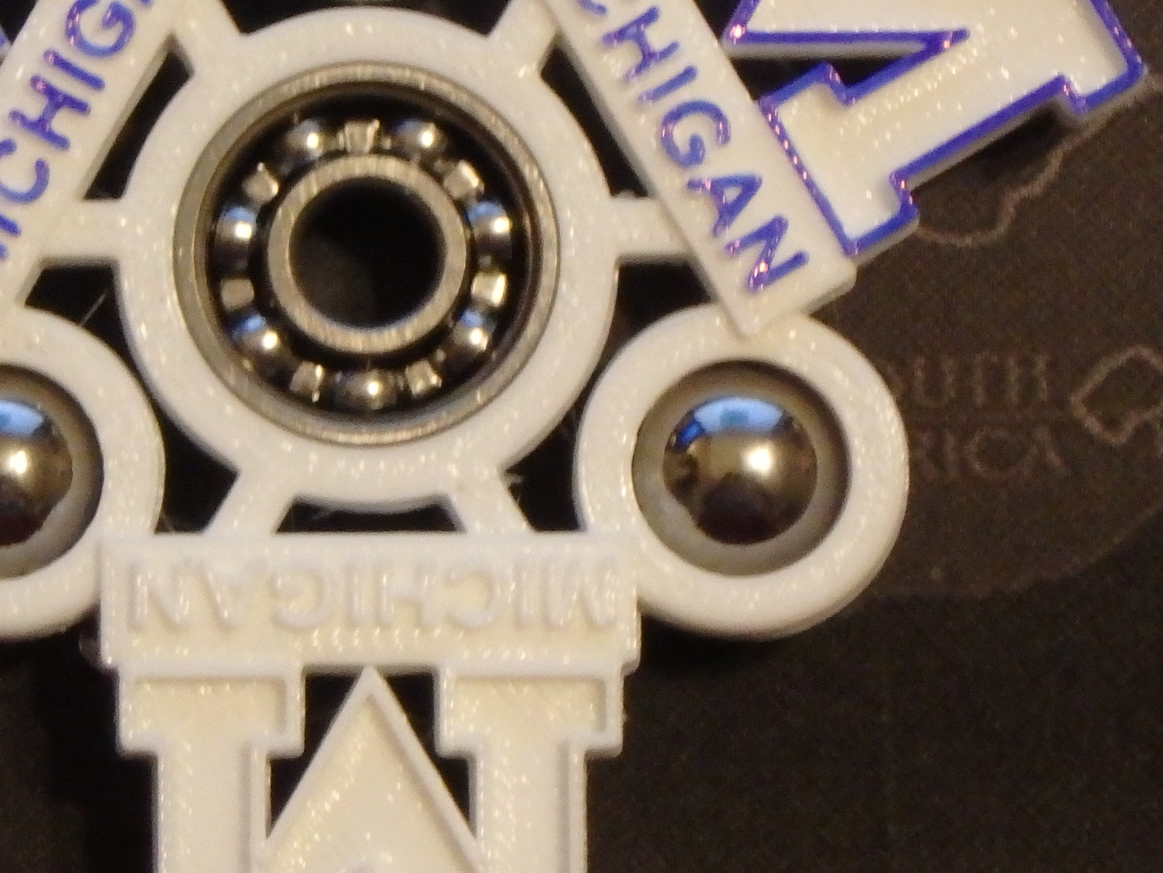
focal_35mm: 214
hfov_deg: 9.2
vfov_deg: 6.9
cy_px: 346
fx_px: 7190
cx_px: 360
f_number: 5.7
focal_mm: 18.7
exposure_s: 1/25
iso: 800
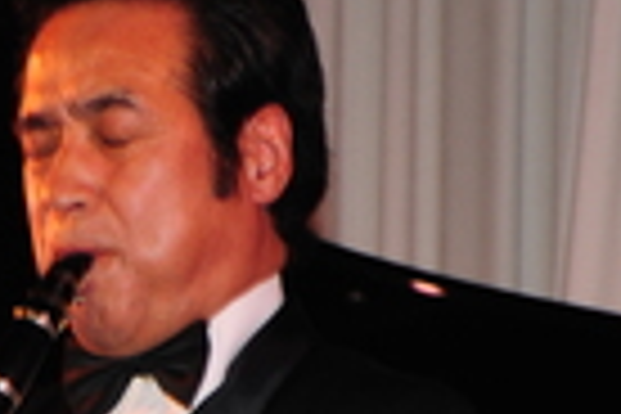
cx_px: 81
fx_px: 8590
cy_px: 544
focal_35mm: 498
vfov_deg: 2.8
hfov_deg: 4.1
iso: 400
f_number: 5.6
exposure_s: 1/30
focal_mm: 102
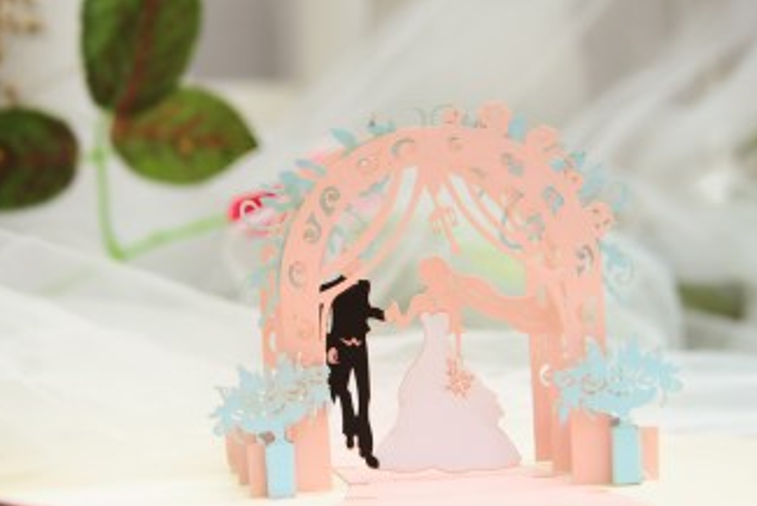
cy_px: 273
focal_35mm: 72
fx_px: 1515
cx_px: 436
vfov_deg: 18.9
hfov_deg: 28.0
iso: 200
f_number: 4
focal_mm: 52
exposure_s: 1/640
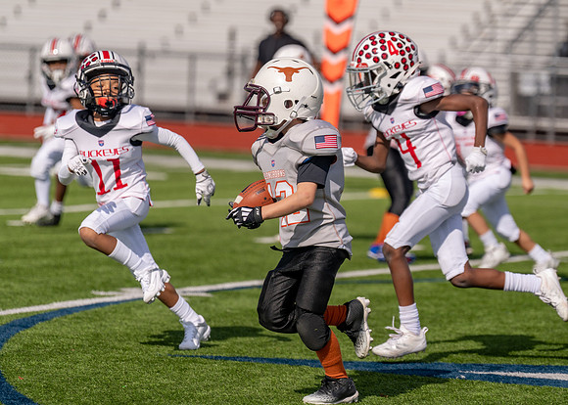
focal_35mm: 231
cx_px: 297
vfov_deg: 6.2
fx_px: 3723
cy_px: 193
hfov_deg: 8.7
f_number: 4
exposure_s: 1/4000
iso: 160
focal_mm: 202
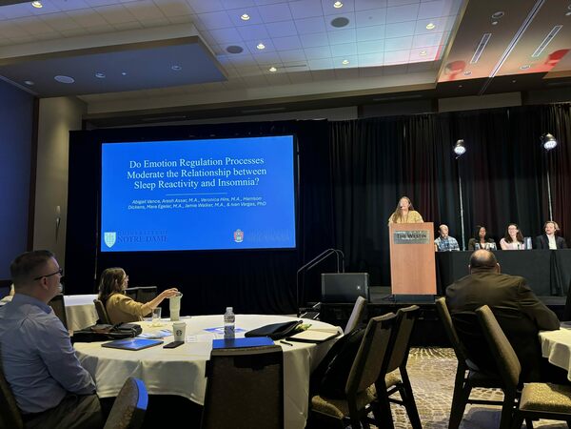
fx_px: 429
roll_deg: +1.0
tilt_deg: +4.8
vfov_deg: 53.1
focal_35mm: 26
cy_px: 214
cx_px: 286
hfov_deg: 67.3
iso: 400
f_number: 1.6
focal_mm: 5.96
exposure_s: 1/60
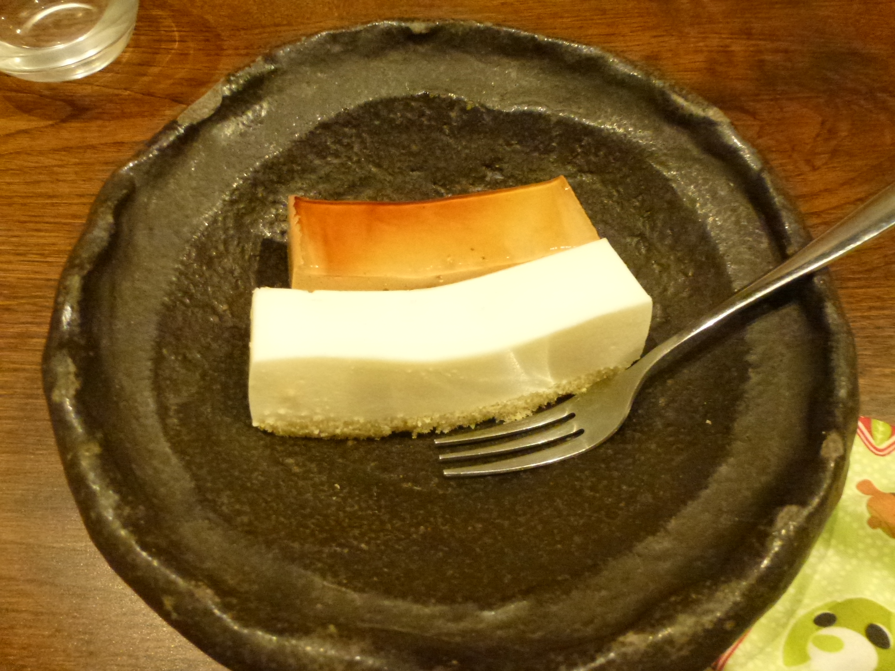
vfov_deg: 56.8
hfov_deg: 71.6
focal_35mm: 24
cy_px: 336
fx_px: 621
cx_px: 448
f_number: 3.3
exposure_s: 1/13
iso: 800
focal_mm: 4.3
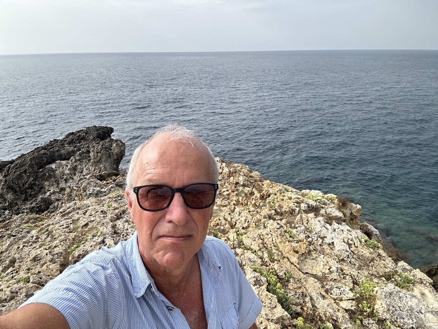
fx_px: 291
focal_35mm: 23
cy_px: 164
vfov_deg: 58.9
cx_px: 219
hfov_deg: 73.9
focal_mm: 2.69
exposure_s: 1/667
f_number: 1.9
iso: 25
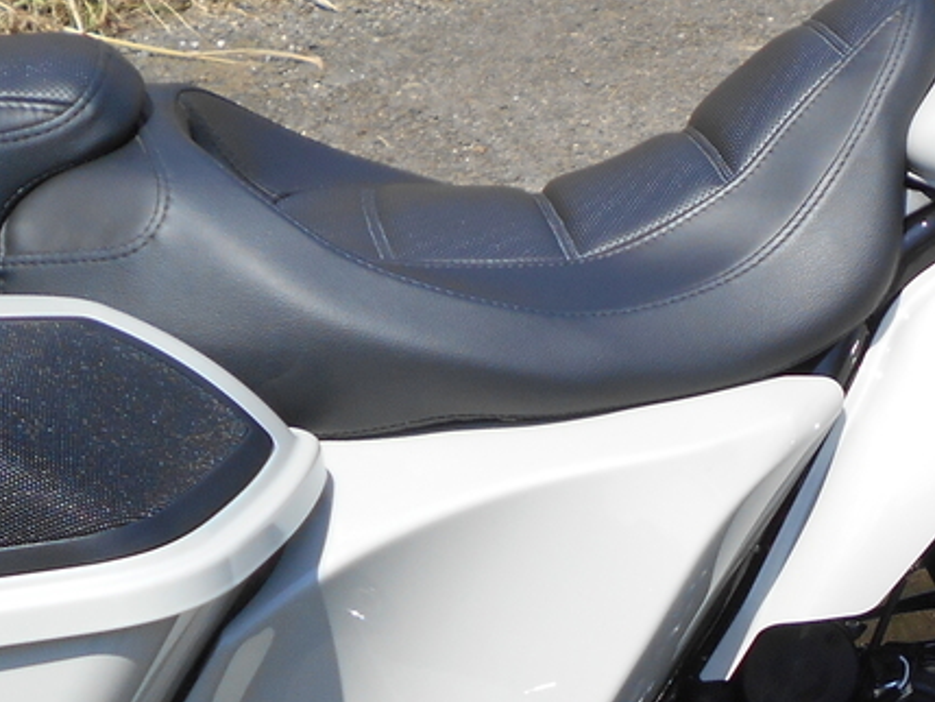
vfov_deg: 13.5
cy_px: 580
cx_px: 1096
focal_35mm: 109
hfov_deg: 17.3
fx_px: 2945
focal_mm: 6.7
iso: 80
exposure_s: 1/640
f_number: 3.9
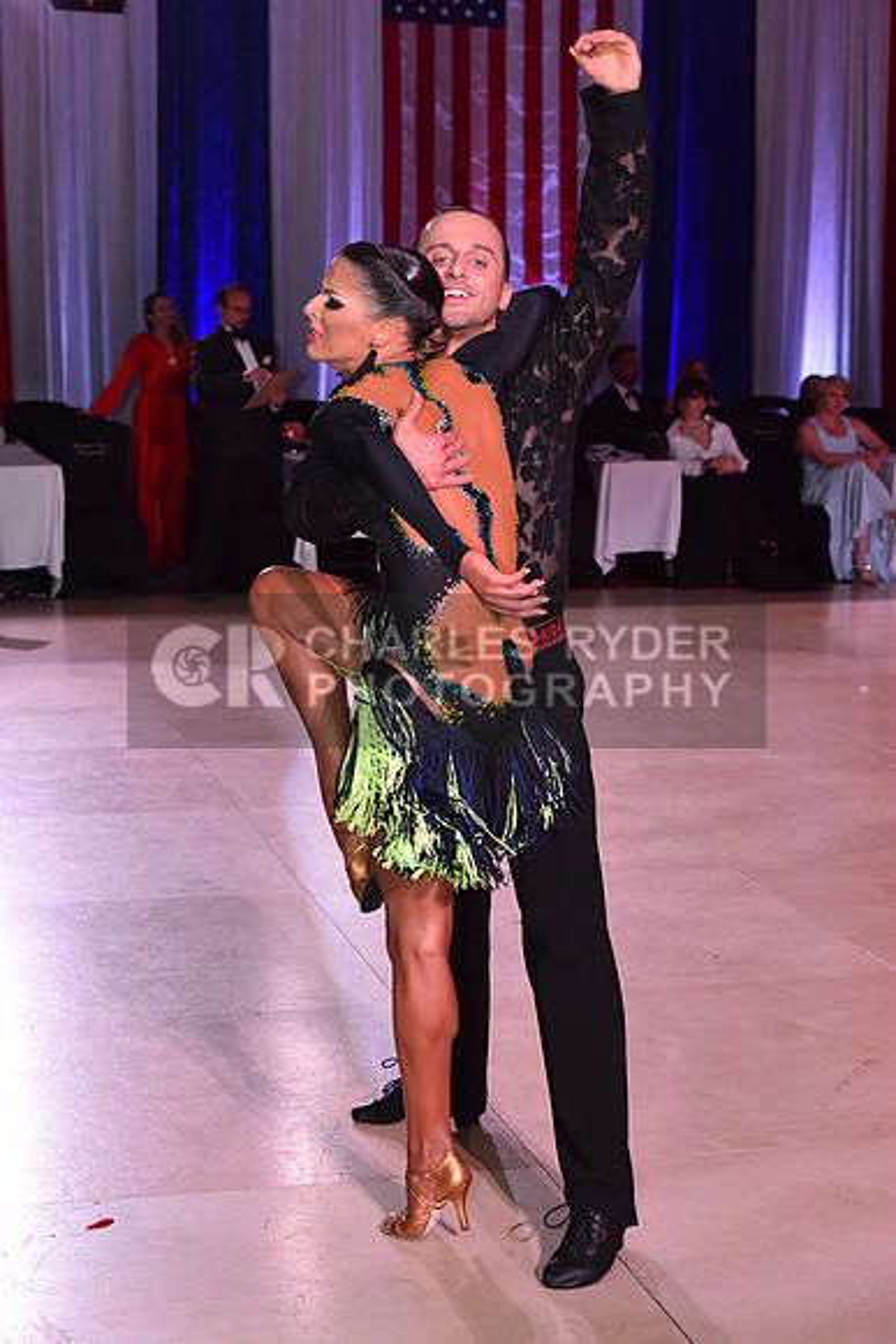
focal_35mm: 70
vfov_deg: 28.8
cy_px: 672
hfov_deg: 19.5
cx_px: 448
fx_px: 2612
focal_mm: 70
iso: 2500
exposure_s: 1/320
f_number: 7.1
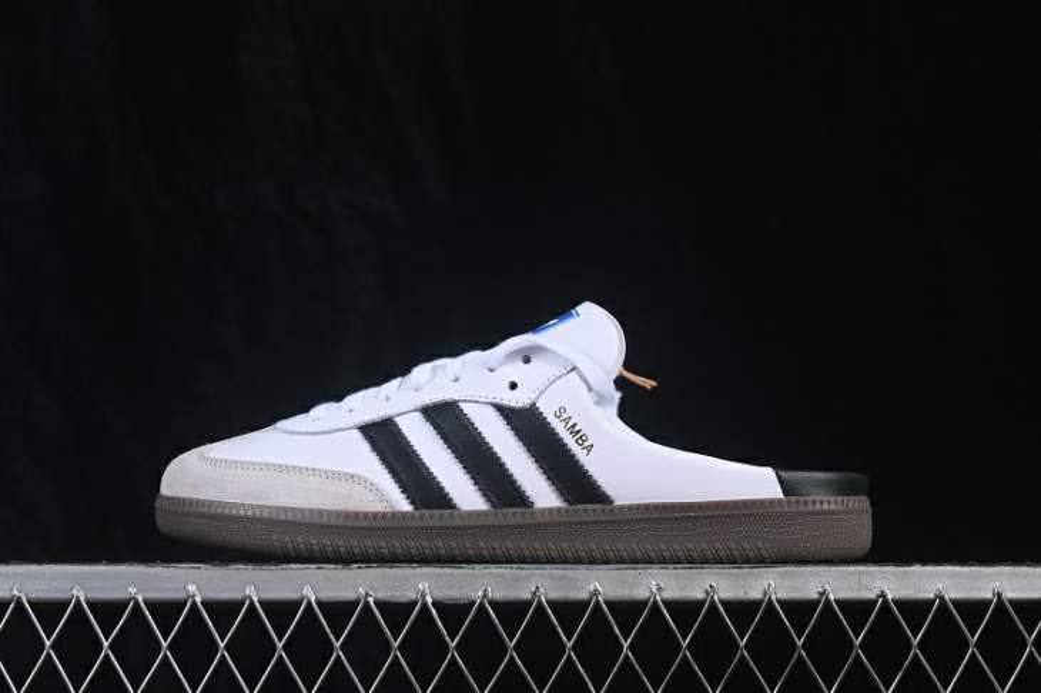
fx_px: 2168
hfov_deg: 27.0
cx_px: 520
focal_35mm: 75
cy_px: 346
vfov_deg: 18.2
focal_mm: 50
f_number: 8
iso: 160
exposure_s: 1/80
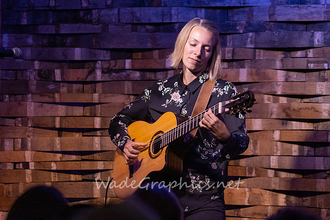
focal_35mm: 284
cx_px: 179
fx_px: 2601
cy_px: 102
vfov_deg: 4.8
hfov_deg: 7.3
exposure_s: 1/125
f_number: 6.3
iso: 6400
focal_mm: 240
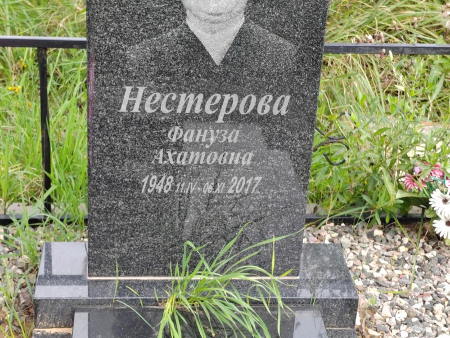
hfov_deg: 27.0
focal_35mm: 72
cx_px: 225
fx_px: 936
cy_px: 169
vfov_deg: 20.4
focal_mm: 5.52
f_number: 1.9
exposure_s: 1/210
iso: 100
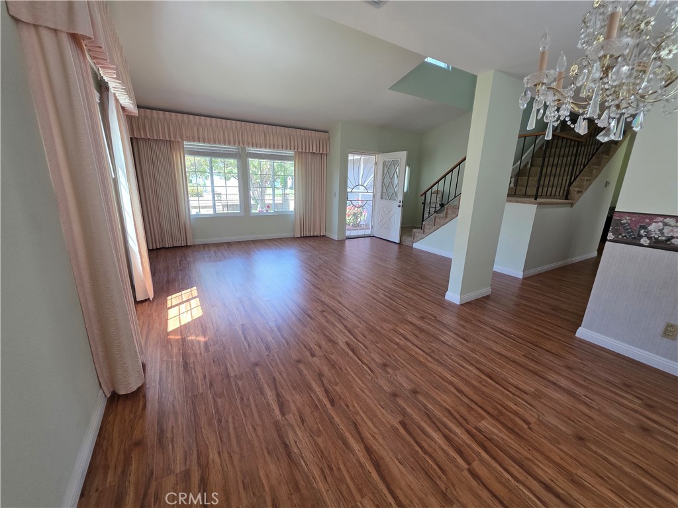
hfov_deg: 106.2
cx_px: 339
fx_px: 255
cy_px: 254
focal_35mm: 13
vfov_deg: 89.9
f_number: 1.9
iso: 125
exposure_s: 1/120
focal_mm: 2.2
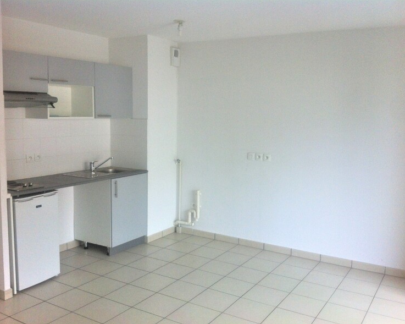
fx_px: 443
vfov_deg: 40.1
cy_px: 163
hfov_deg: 49.1
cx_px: 206
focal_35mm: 37
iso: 125
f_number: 2.8
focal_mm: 3.85
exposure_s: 1/120
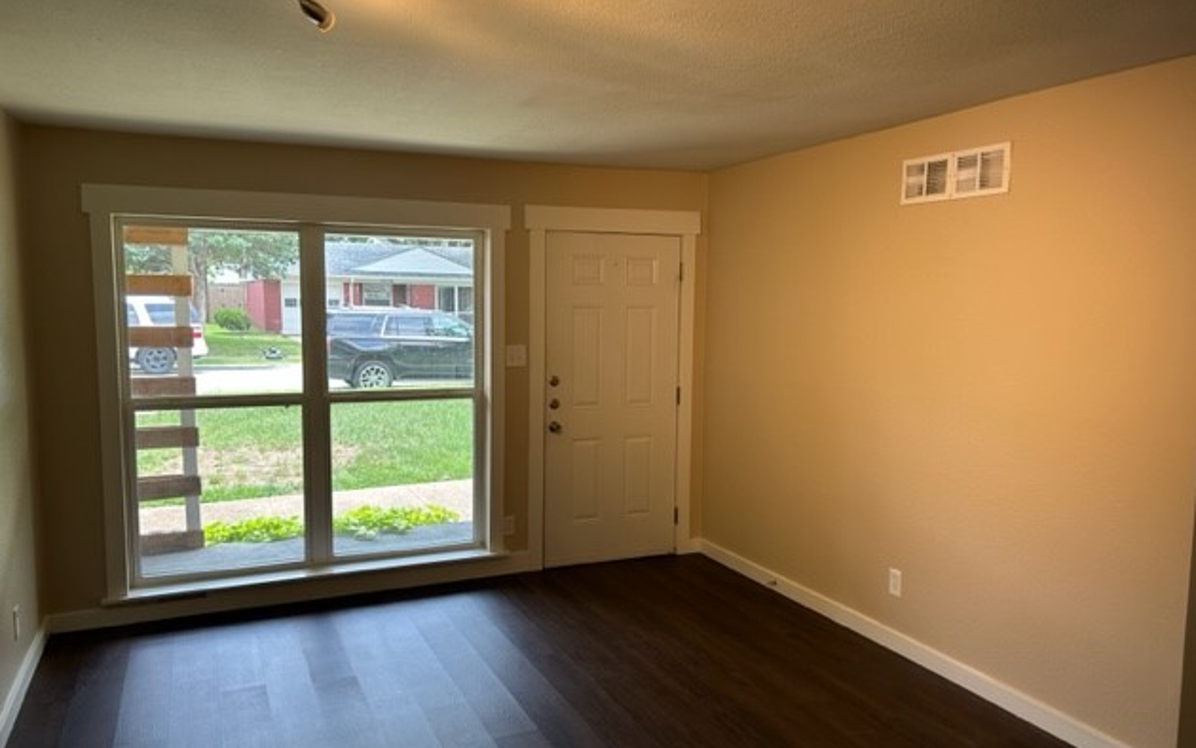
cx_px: 604
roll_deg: -0.1
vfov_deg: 44.5
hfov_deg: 66.5
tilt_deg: -7.3
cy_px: 389
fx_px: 913
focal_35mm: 28
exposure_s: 1/120
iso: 64
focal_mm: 5.7
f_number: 1.5
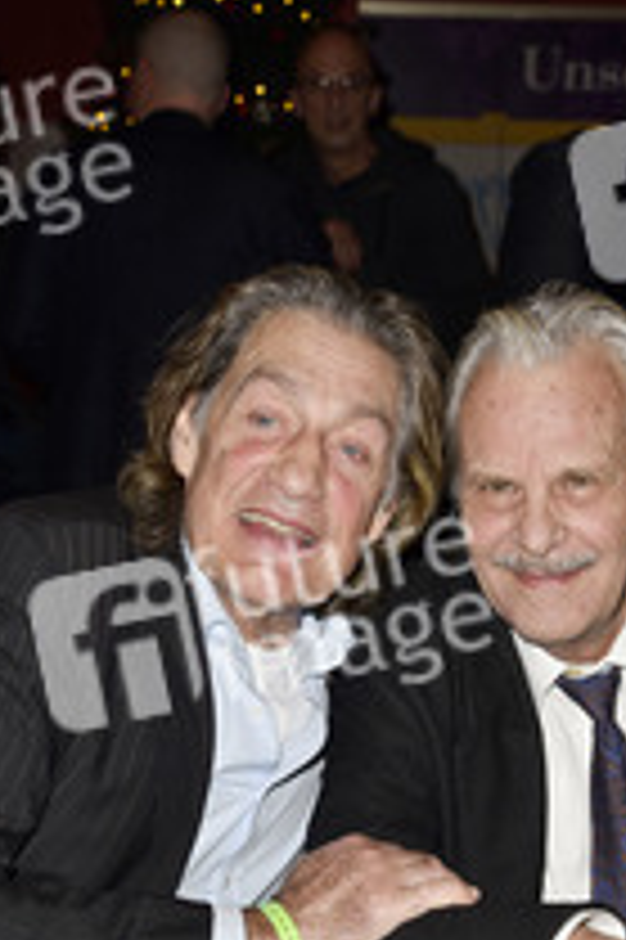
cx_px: 392
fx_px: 2299
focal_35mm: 88
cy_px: 850
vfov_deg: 22.6
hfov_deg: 15.5
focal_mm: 46
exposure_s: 1/200
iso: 320
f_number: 6.3
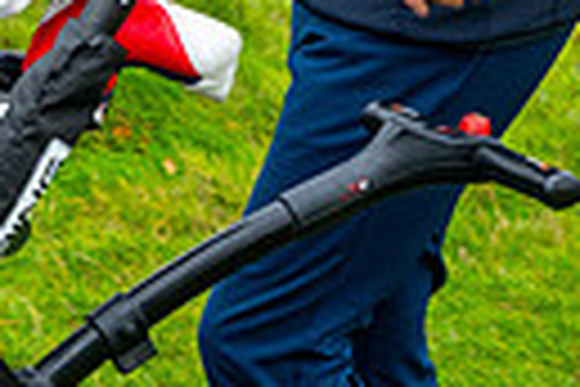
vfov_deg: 7.4
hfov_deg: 11.1
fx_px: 2900
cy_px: -349
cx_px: -180
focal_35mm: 180
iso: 1000
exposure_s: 1/125
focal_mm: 40
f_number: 5.6
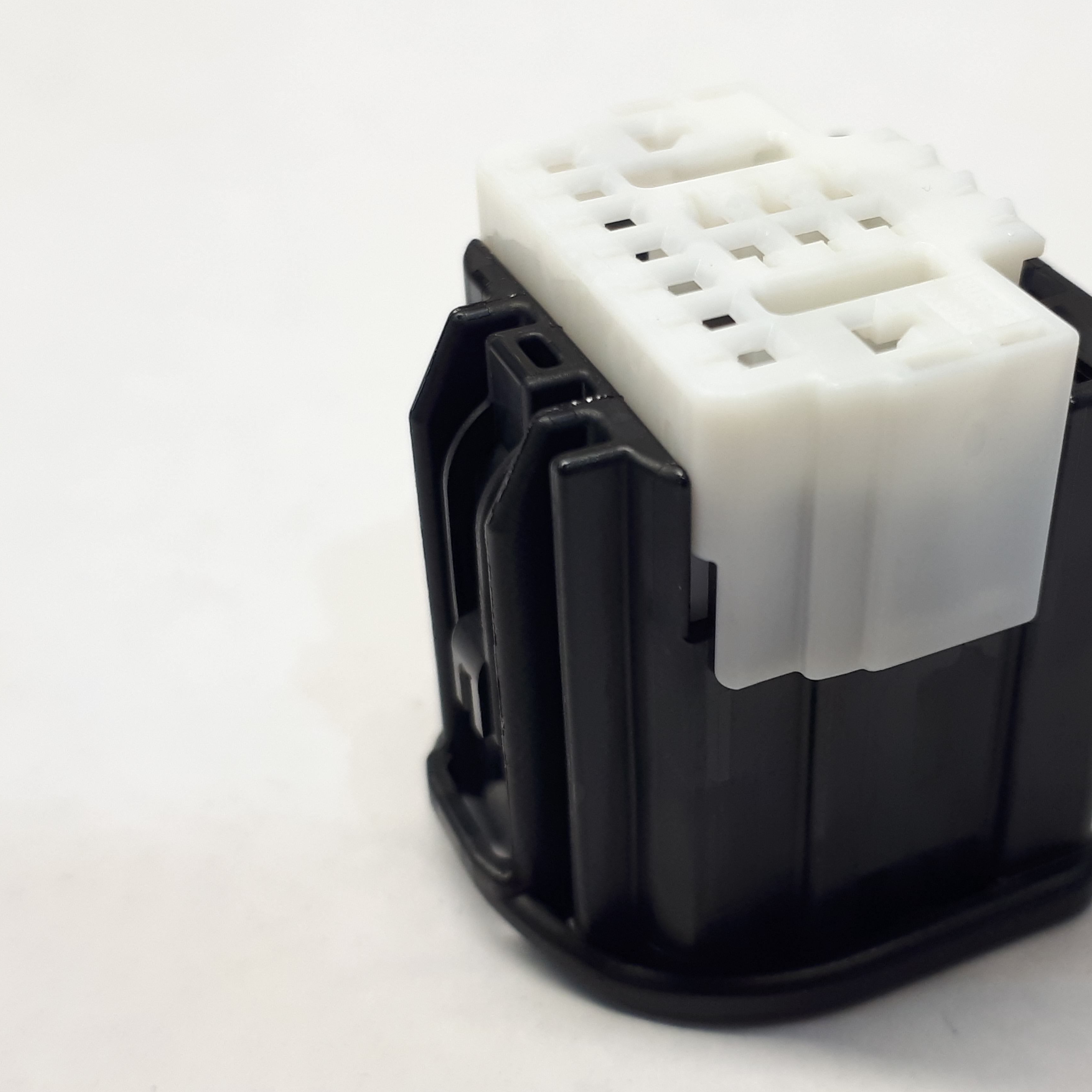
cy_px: 545
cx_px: 678
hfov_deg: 50.6
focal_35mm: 32
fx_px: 1142
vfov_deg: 51.1
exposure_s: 1/100
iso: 64
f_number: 1.9
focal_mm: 3.6
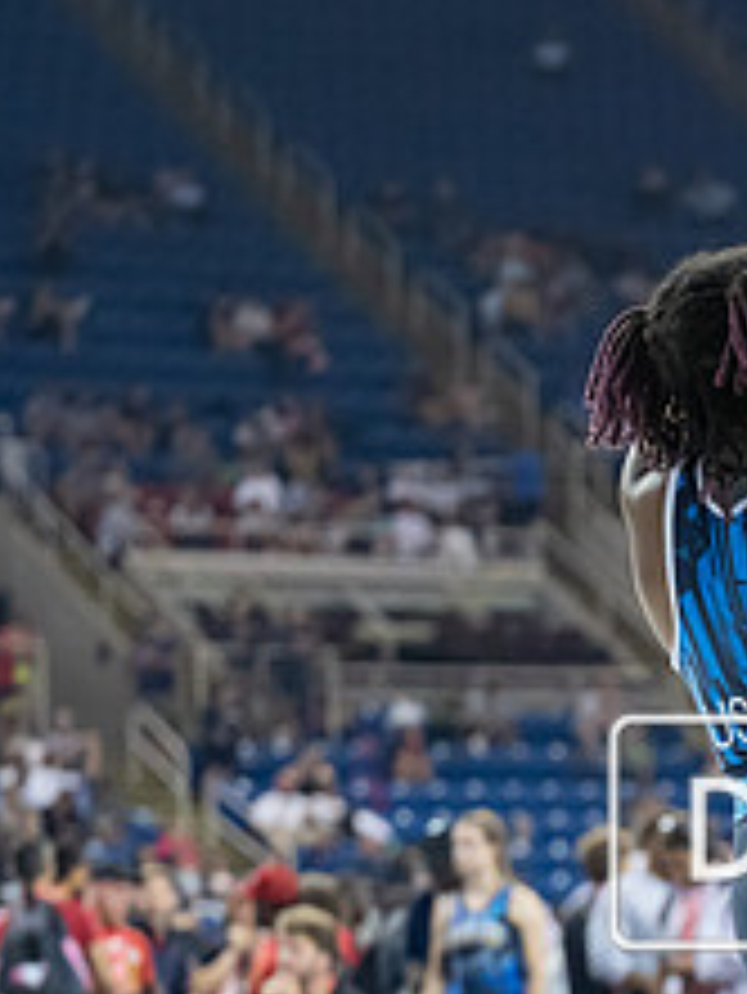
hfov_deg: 6.6
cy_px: 1068
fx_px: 6439
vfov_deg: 8.8
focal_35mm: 224
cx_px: 983
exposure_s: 1/800
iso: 2200
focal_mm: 70
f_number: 2.8
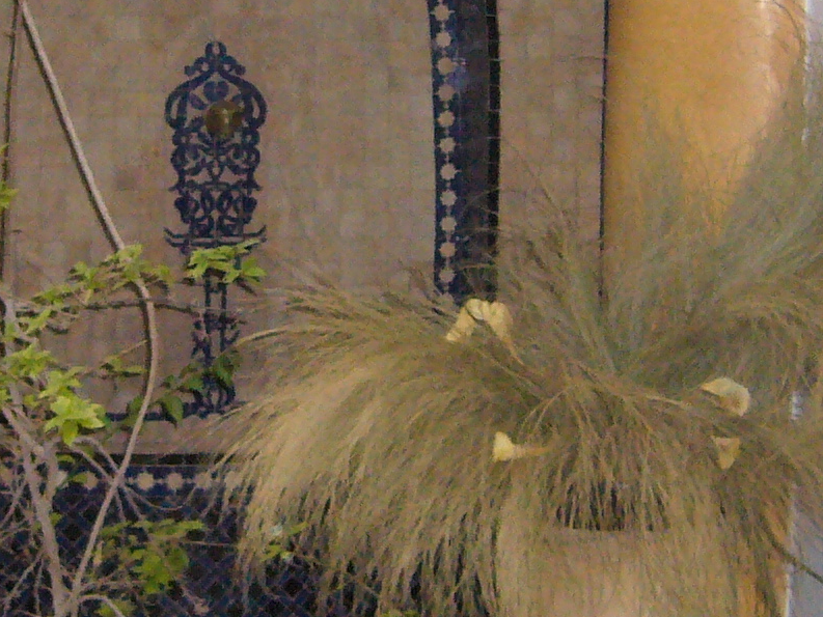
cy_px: 93
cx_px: 210
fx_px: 2687
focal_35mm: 113
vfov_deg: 13.0
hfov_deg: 17.3
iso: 320
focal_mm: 5.8
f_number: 2.8
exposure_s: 1/60
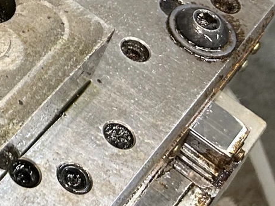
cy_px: -214
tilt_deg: -40.2
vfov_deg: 11.6
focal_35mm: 114
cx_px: -297
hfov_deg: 14.1
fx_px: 906
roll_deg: +0.1
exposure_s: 1/60
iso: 125
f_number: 1.5
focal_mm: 5.7
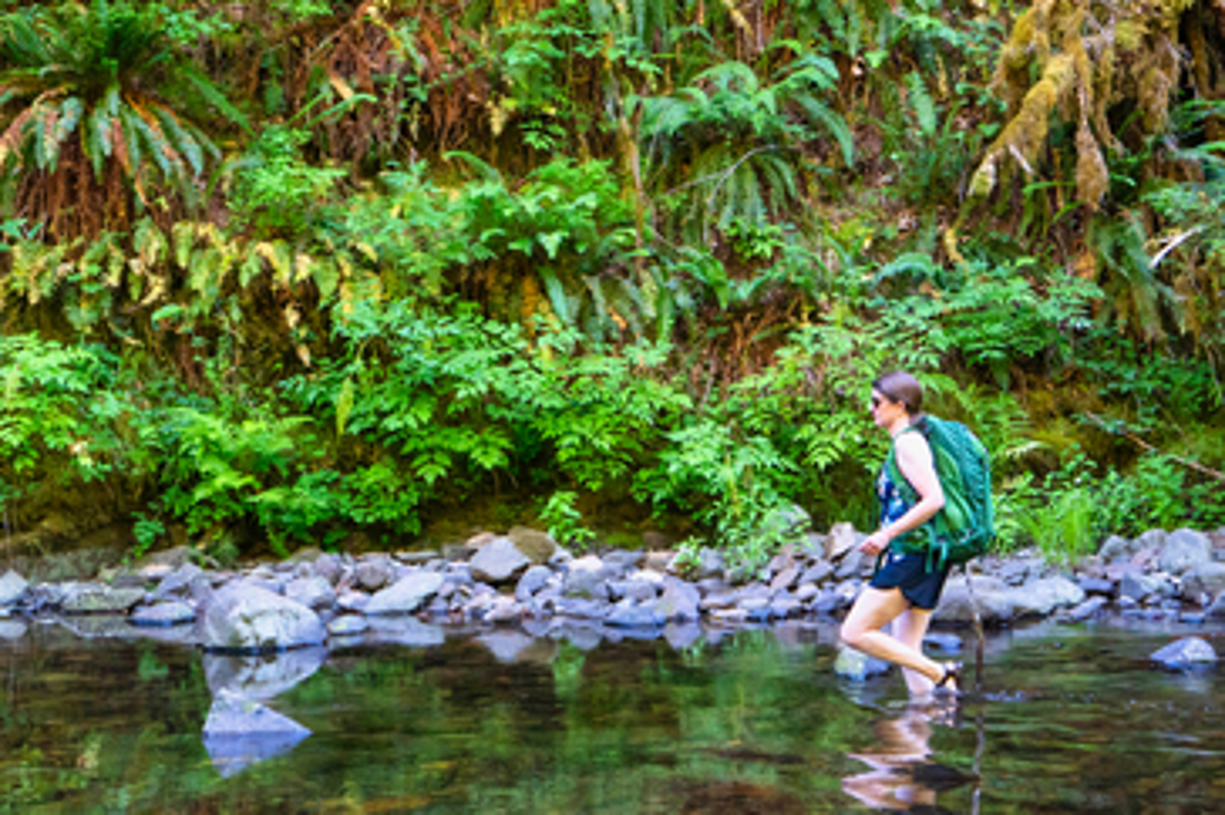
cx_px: 512
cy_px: 305
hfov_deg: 25.1
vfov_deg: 16.8
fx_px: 2746
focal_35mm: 81
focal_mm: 35
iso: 1000
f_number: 4.5
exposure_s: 1/200
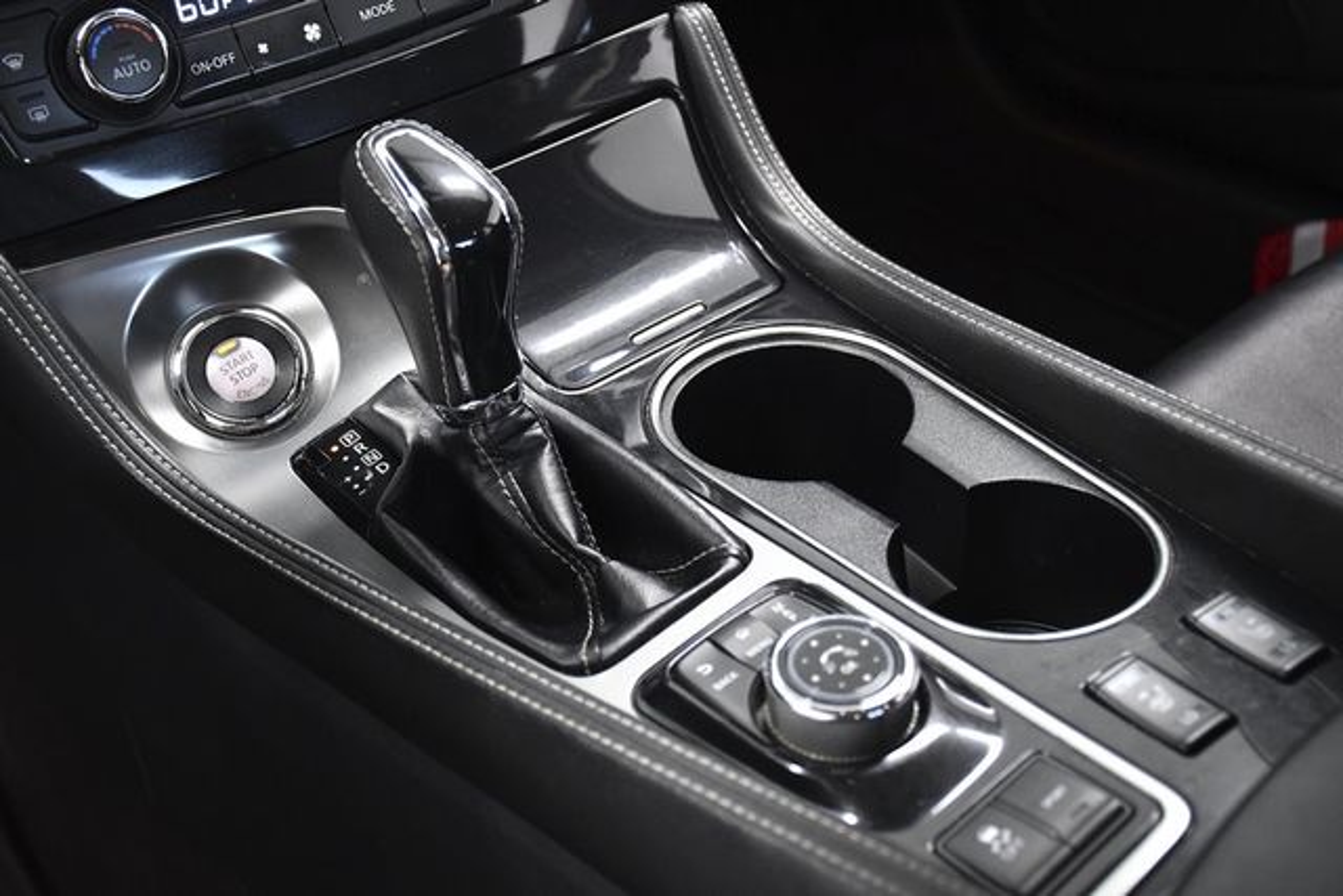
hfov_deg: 41.1
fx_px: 1791
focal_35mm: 48
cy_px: 448
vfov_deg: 28.1
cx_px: 672
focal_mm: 32
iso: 2500
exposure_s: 1/160
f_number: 4
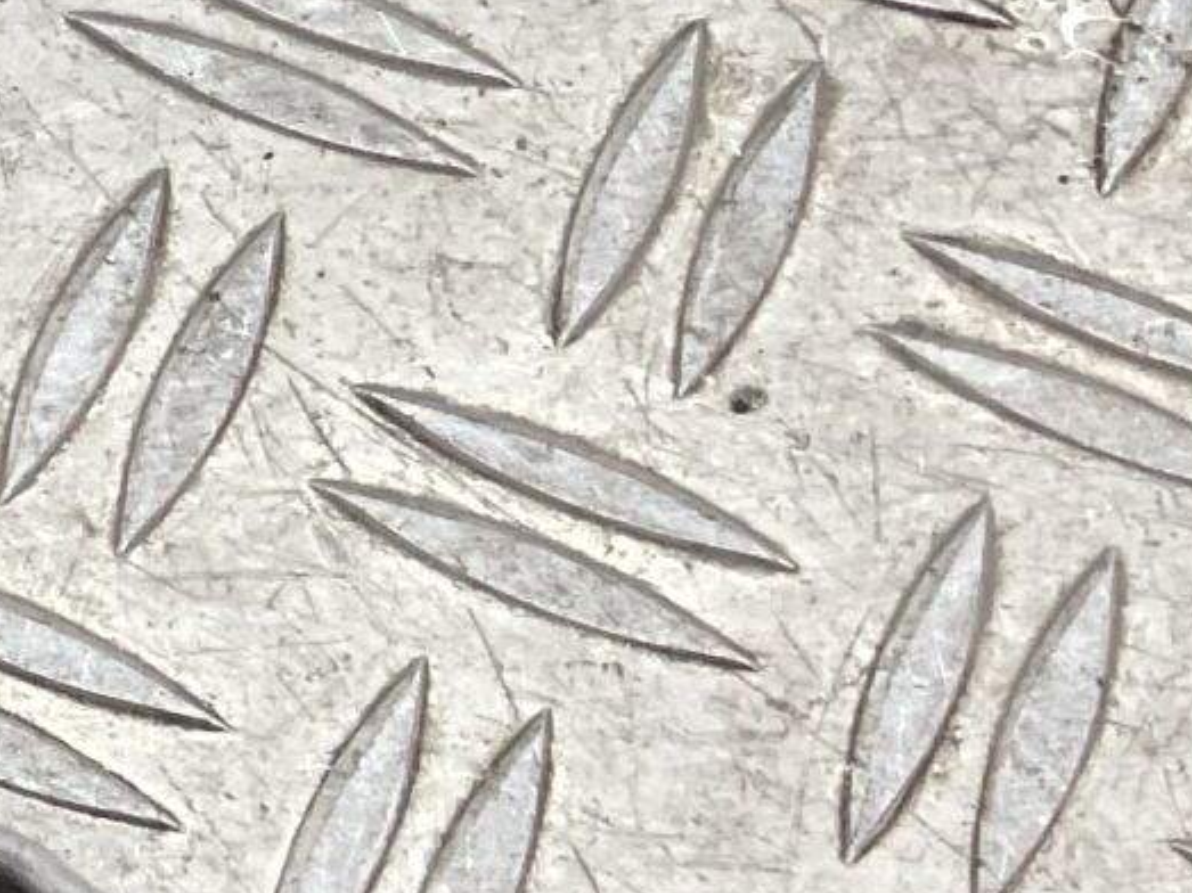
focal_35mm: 142
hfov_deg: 11.6
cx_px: -1584
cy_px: 556
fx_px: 4889
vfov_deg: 10.4
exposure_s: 1/100
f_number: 1.8
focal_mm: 3
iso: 32
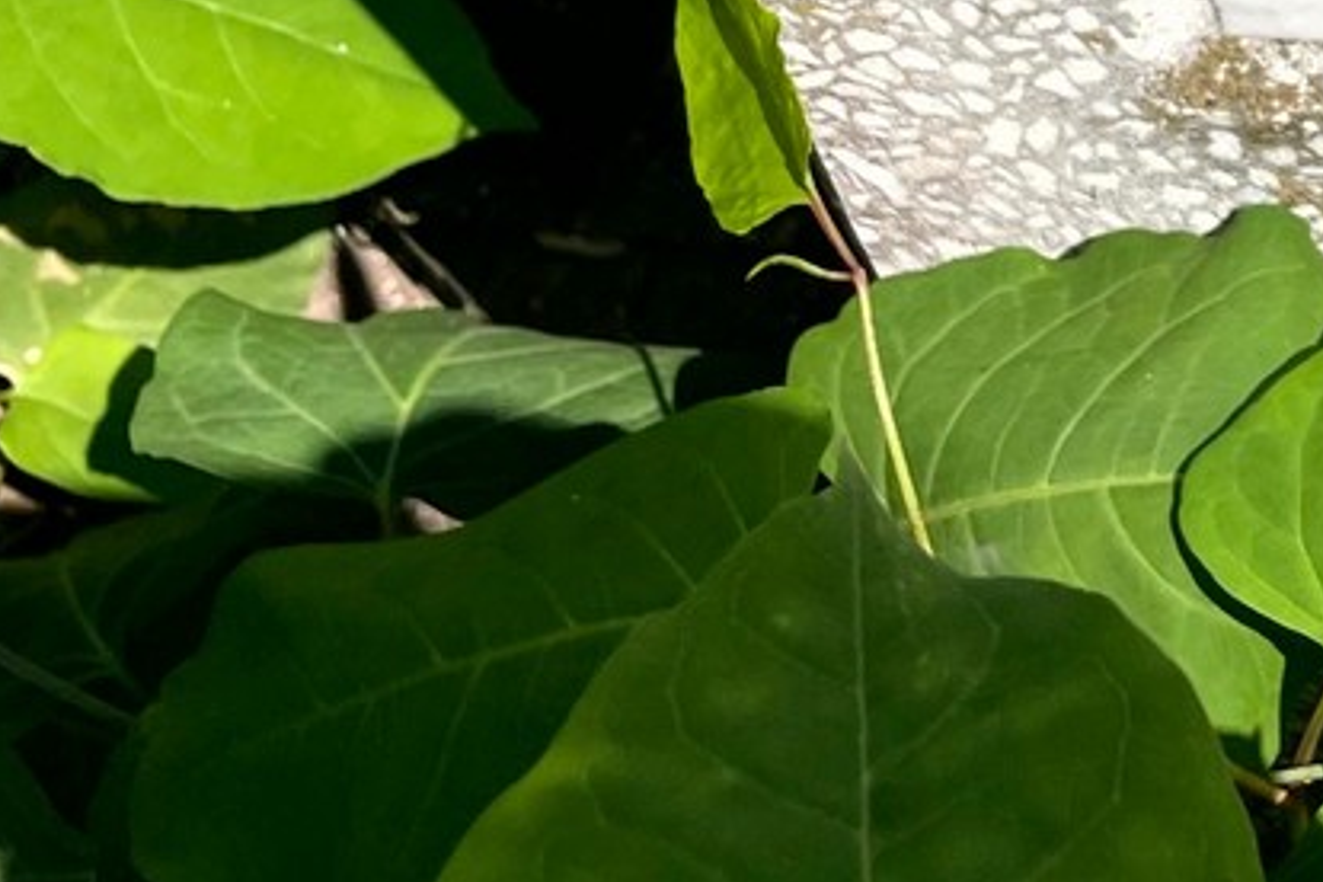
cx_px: 1973
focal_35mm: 94
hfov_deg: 19.1
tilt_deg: -46.4
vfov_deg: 13.4
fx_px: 3454
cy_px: -562
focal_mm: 4.2
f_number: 1.6
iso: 32
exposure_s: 1/3861
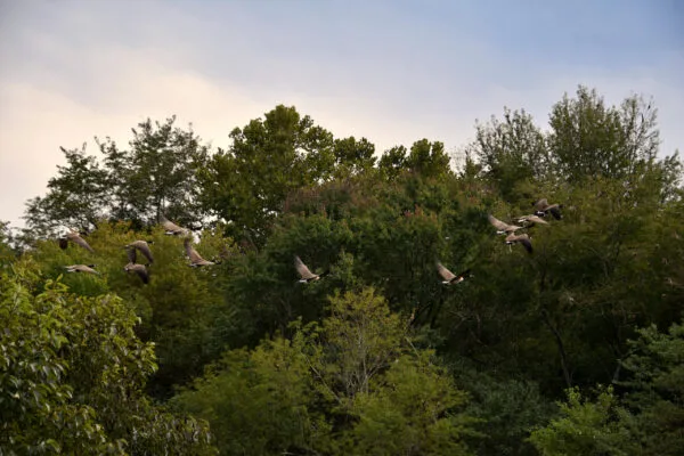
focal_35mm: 138
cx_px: 342
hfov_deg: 14.9
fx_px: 2622
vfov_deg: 9.9
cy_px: 228
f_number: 5.3
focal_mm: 92
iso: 400
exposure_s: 1/1250
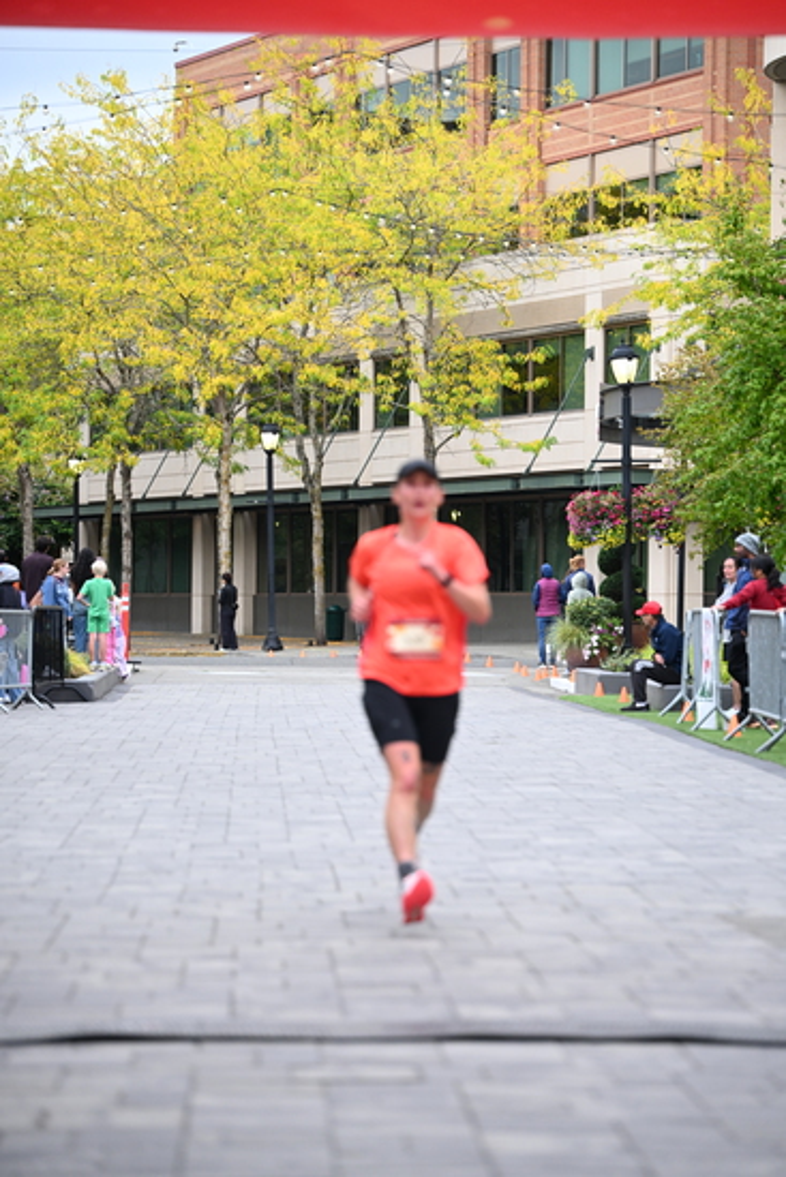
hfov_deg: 11.9
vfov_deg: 17.8
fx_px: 3764
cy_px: 588
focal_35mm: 115
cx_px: 393
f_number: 2.8
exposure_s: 1/1600
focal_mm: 115
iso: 1000
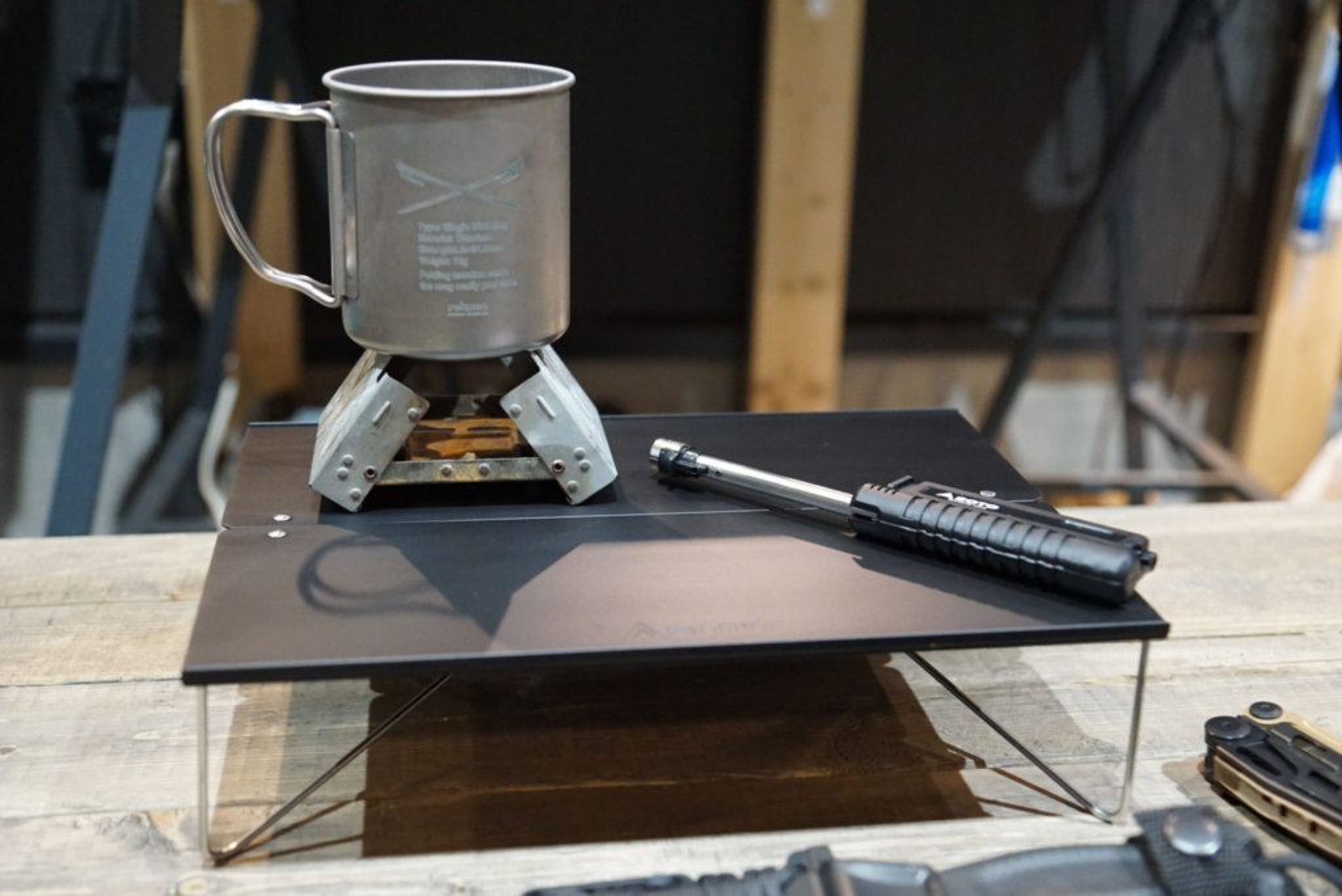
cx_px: 671
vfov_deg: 31.9
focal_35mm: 42
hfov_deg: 46.4
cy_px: 448
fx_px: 1566
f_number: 2.8
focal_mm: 28
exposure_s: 1/20
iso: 3200
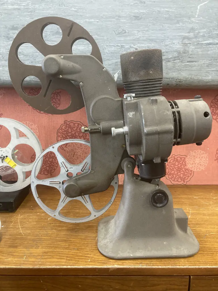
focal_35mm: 28
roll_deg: -0.4
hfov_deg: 49.7
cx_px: 109
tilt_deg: -12.0
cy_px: 146
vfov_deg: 63.4
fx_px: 235
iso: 160
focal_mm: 3.99
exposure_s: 1/50
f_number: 1.8
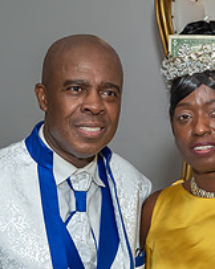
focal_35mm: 126
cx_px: 133
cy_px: 233
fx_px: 1004
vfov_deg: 15.1
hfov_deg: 12.2
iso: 400
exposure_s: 1/250
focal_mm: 26
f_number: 6.3
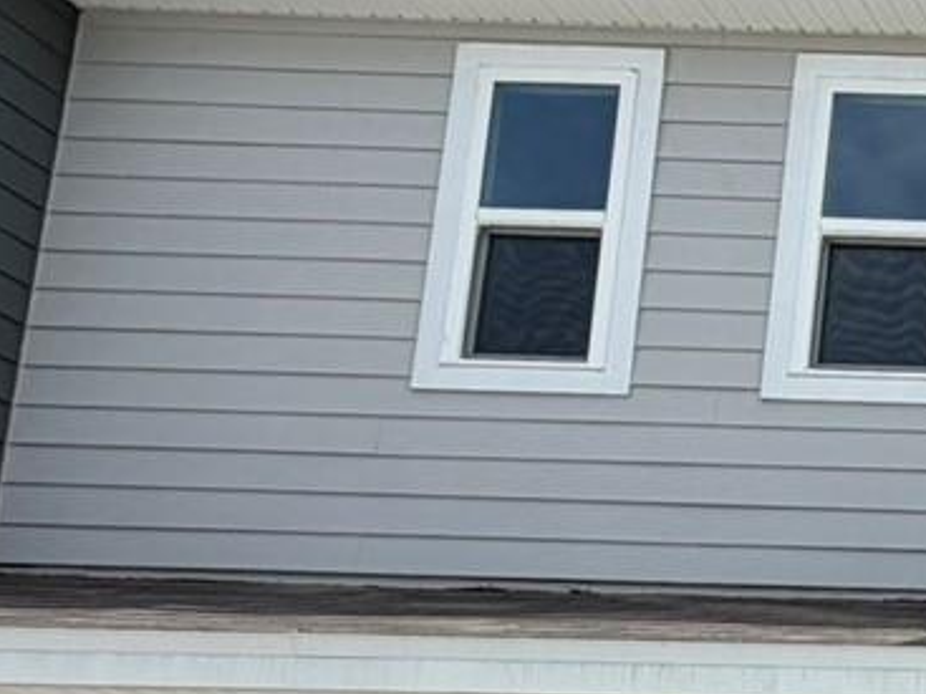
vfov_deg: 22.2
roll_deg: -0.6
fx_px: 1631
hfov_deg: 22.6
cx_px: 1549
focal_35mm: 61
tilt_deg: +5.6
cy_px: 825
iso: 25
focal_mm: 2.22
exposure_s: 1/942
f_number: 2.2
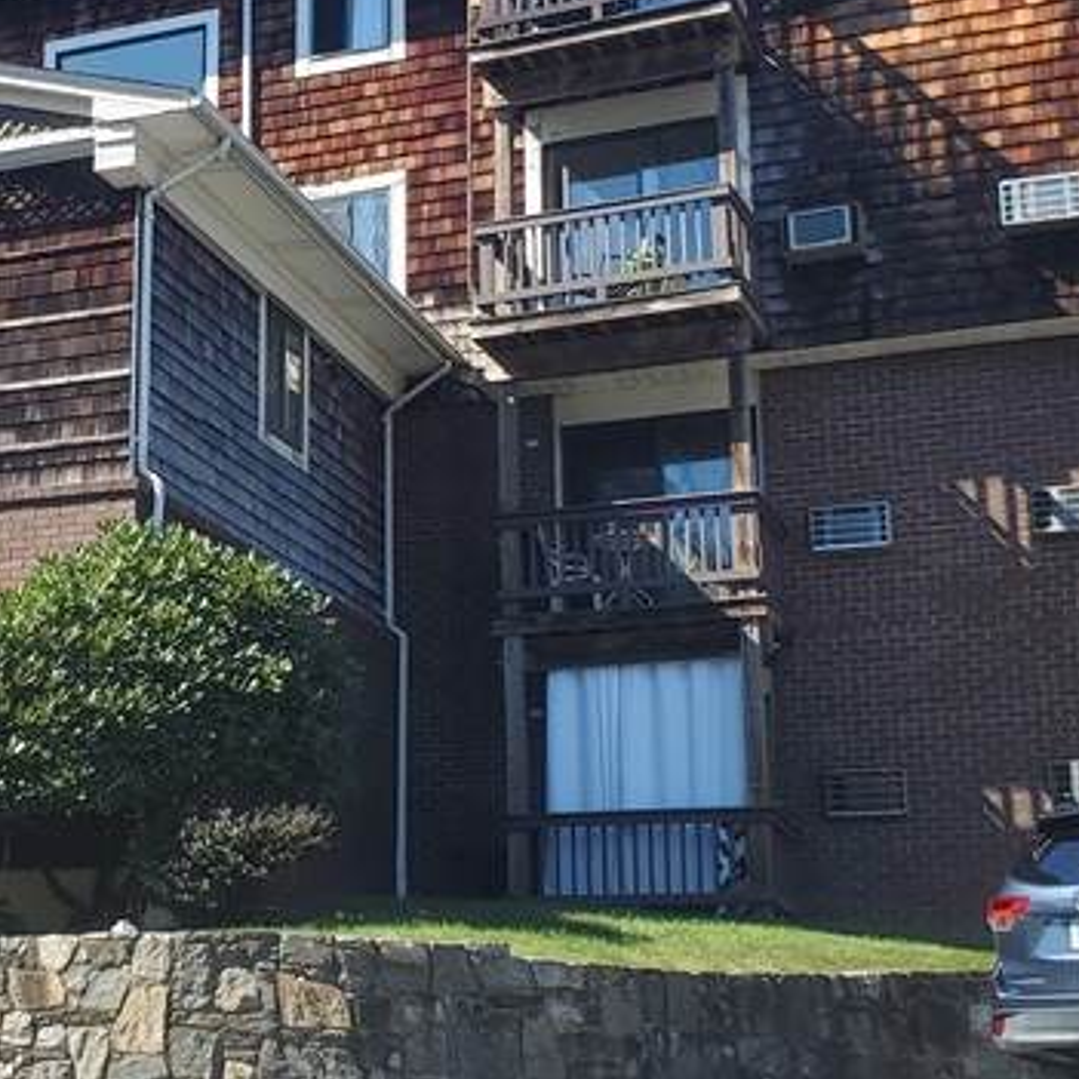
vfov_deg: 25.7
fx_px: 2363
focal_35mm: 67
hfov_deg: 24.9
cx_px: 95
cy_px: 541
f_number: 2.4
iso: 50
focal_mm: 4.3
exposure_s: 1/627
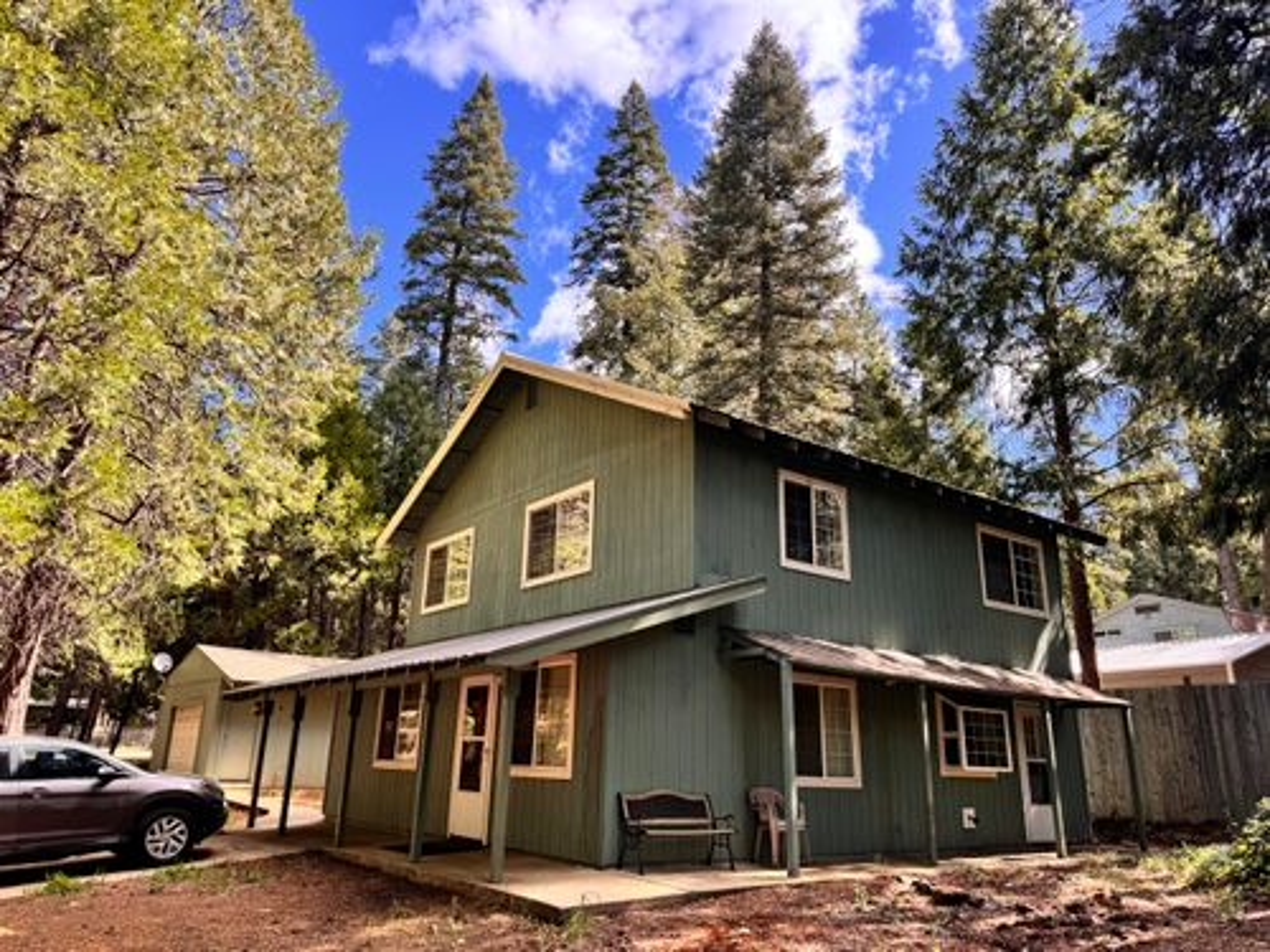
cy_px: 476
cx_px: 635
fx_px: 881
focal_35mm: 24
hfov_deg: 71.6
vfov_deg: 56.8
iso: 80
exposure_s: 1/756
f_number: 1.78
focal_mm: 6.76
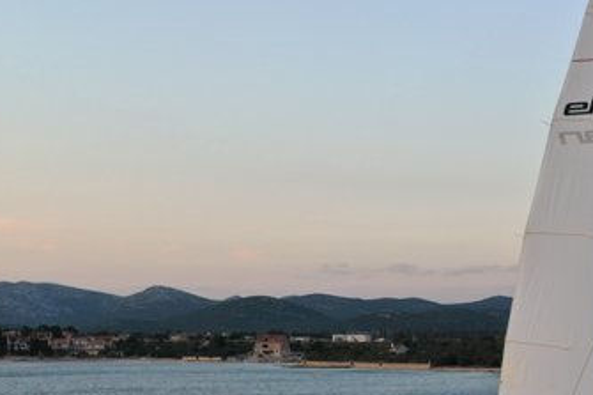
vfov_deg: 14.7
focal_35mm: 92
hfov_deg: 21.5
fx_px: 1515
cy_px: 350
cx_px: 565
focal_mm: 10.26
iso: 100
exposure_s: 1/100
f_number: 4
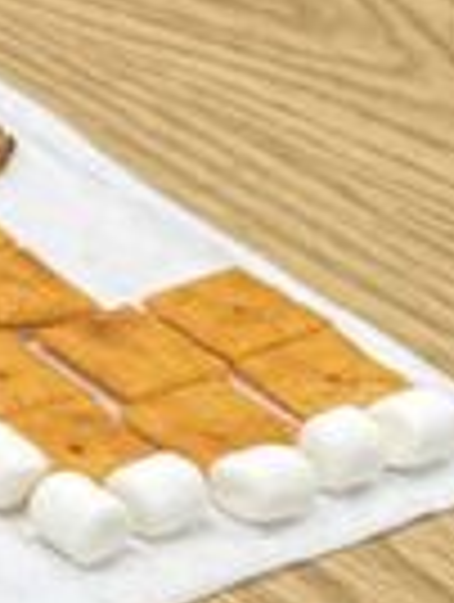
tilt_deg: -33.7
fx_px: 3190
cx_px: -1133
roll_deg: -2.2
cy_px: 261
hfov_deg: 6.9
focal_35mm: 183
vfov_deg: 10.8
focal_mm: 6.76
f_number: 1.78
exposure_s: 1/60
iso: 125
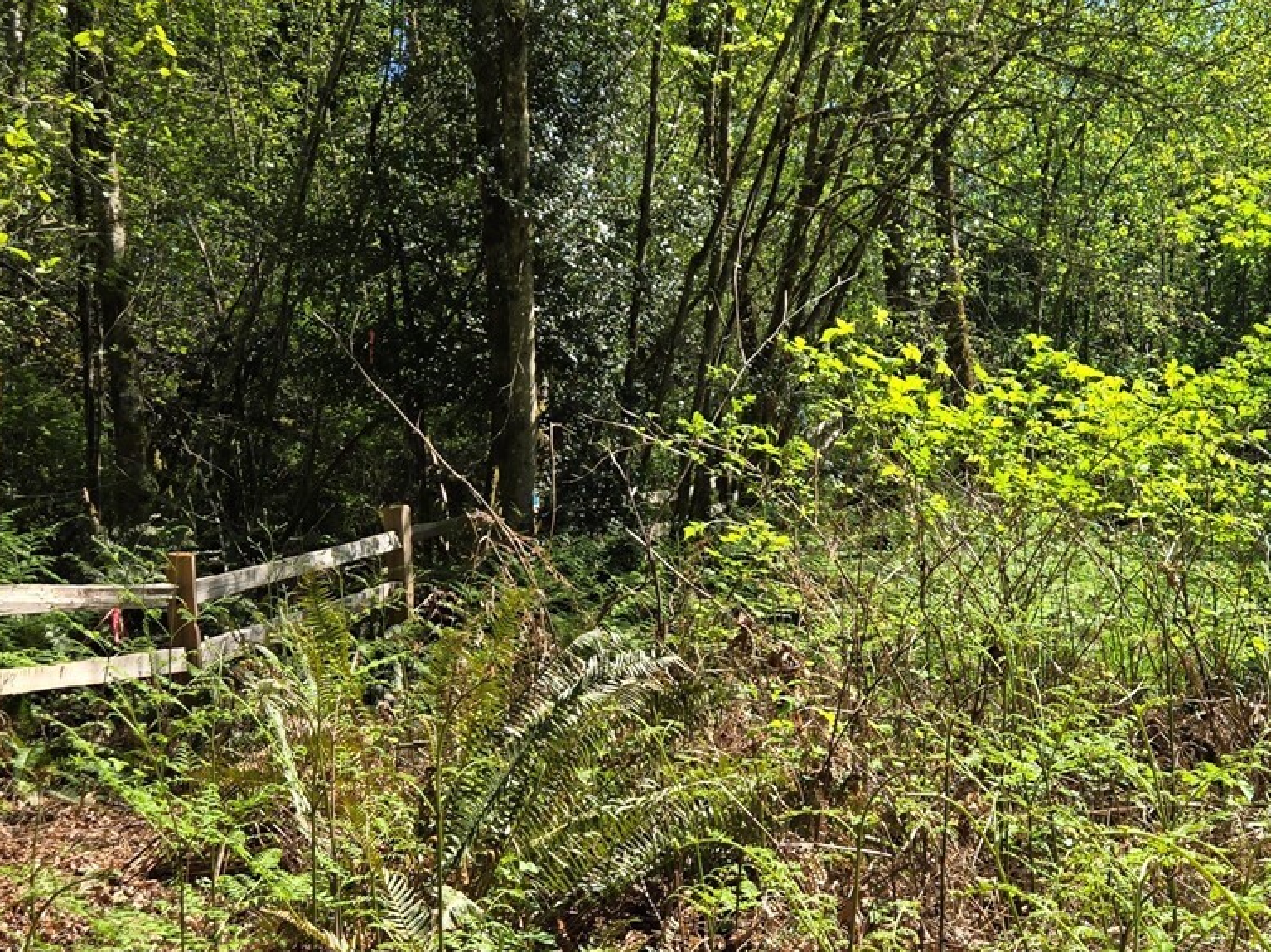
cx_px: 843
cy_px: 581
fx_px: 1762
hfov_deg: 39.2
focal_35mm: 48
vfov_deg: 30.2
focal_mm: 5.4
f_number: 1.8
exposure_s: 1/952
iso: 25
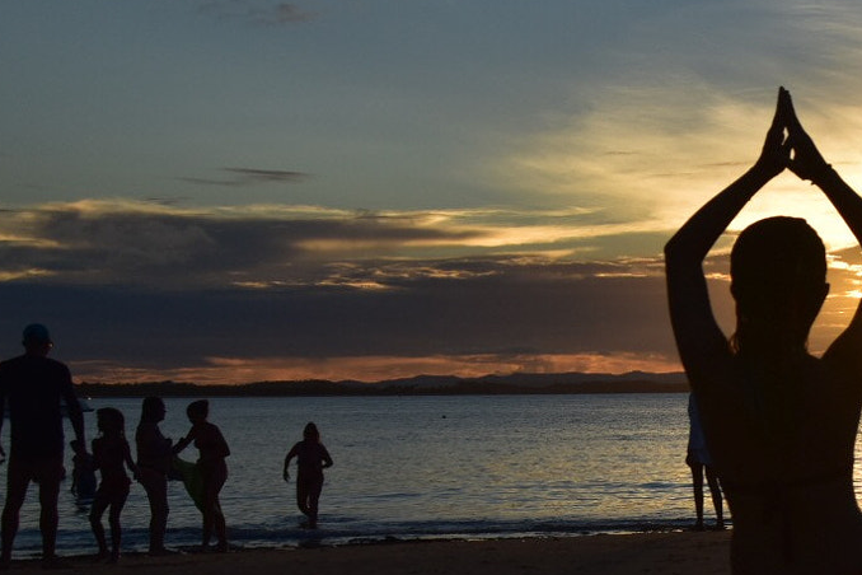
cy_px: 579
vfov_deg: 14.6
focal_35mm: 92
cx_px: 957
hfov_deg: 21.0
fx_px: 2203
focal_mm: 26
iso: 200
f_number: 8
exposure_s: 1/400
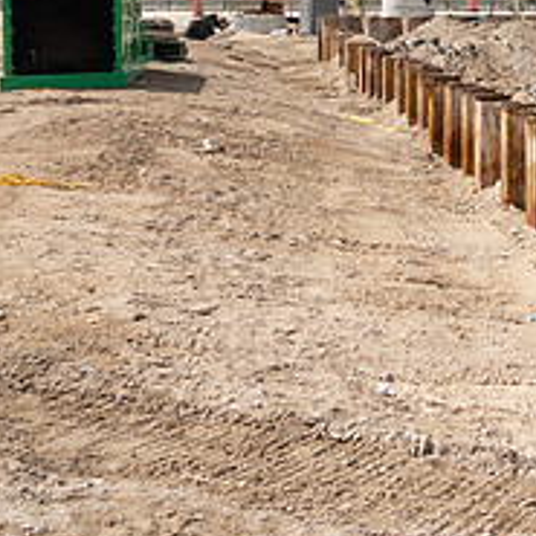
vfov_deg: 25.6
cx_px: 782
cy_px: 4
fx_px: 1121
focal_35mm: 64
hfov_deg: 22.5
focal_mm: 8.8
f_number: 4.5
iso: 125
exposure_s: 1/200
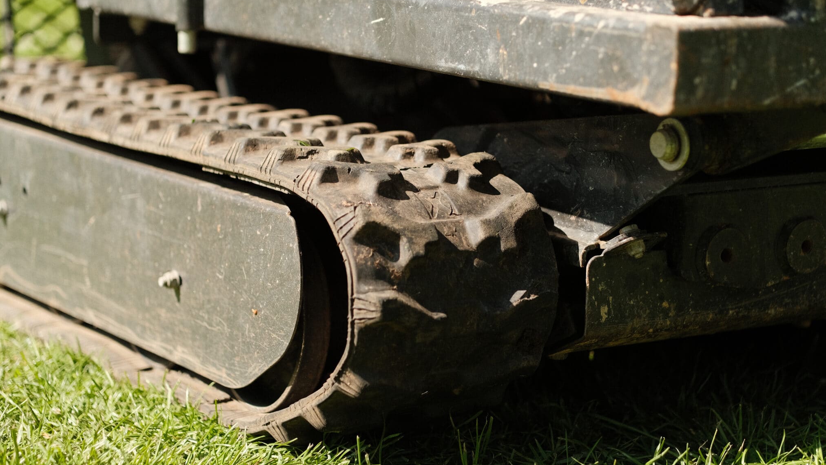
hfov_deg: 23.9
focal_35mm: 89
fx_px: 1949
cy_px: 214
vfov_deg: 13.6
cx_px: 411
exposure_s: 1/4000
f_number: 2.2
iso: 500
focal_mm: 56
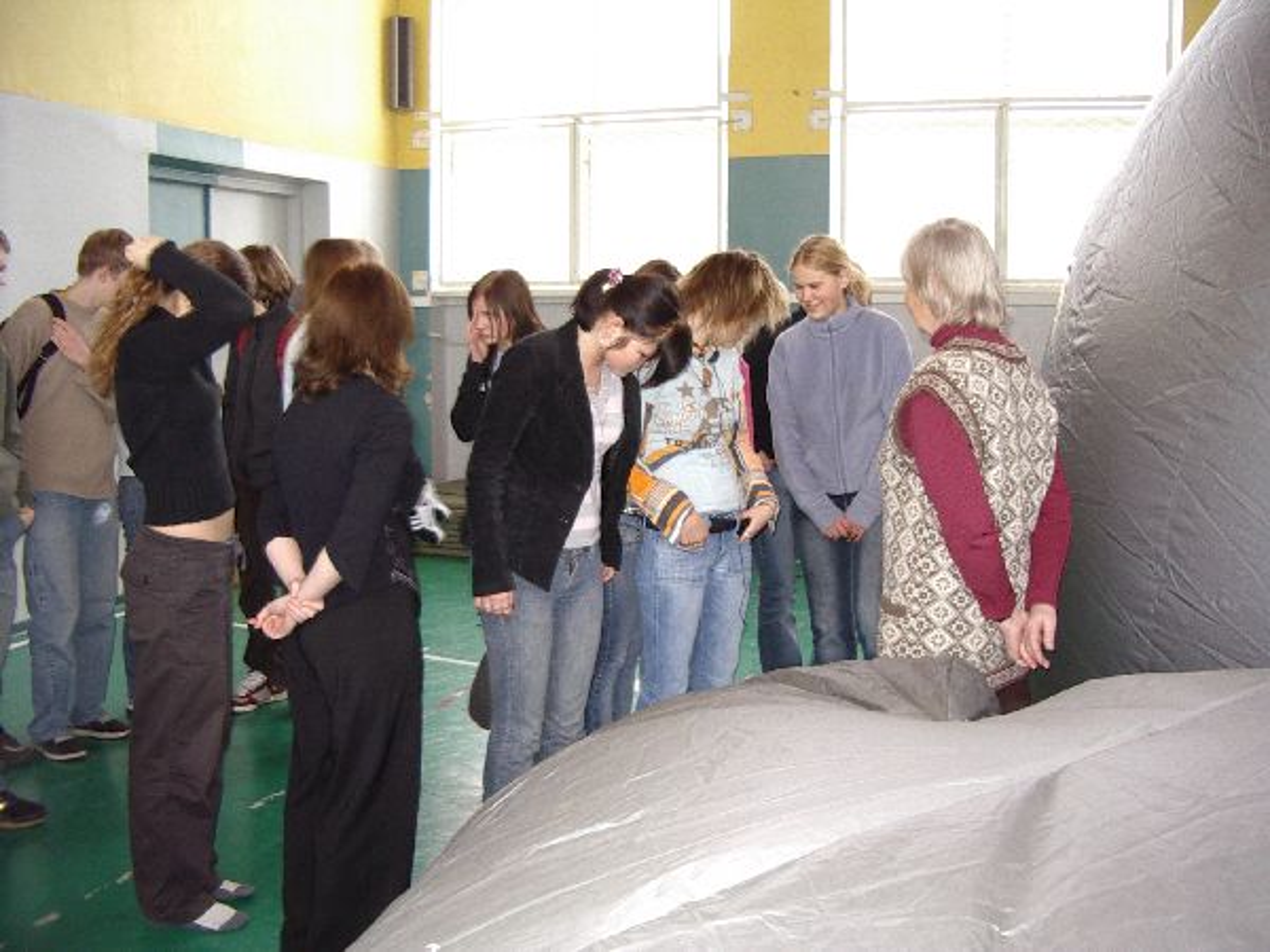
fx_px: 1394
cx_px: 635
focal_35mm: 38
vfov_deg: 37.7
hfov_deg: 49.0
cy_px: 476
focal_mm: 5.8
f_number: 2.6
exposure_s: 1/60
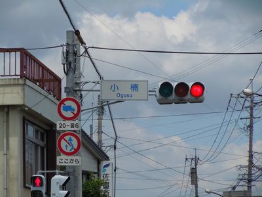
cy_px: 98
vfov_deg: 7.6
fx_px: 1483
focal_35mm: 196
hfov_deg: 10.1
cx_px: 131
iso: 100
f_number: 5.6
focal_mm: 35
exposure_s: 1/800
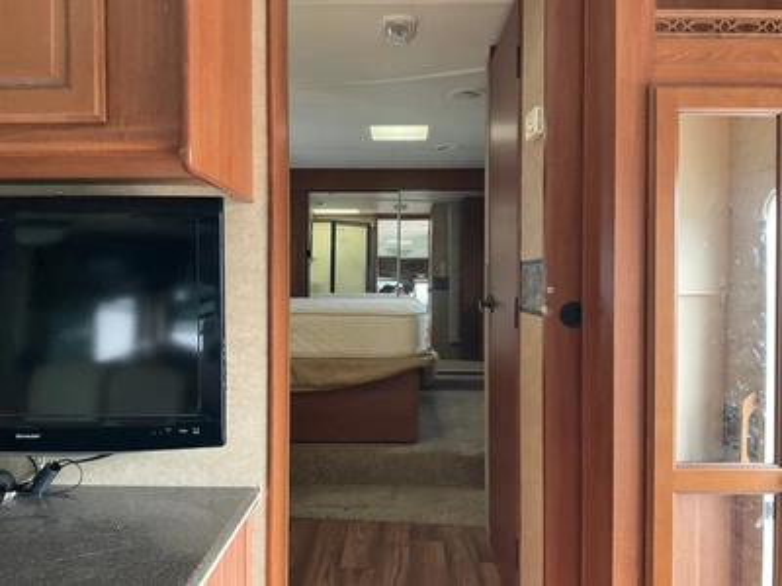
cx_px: 391
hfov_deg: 61.7
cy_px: 293
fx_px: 655
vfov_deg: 48.2
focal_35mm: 29
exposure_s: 1/60
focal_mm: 3
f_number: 1.8
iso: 160
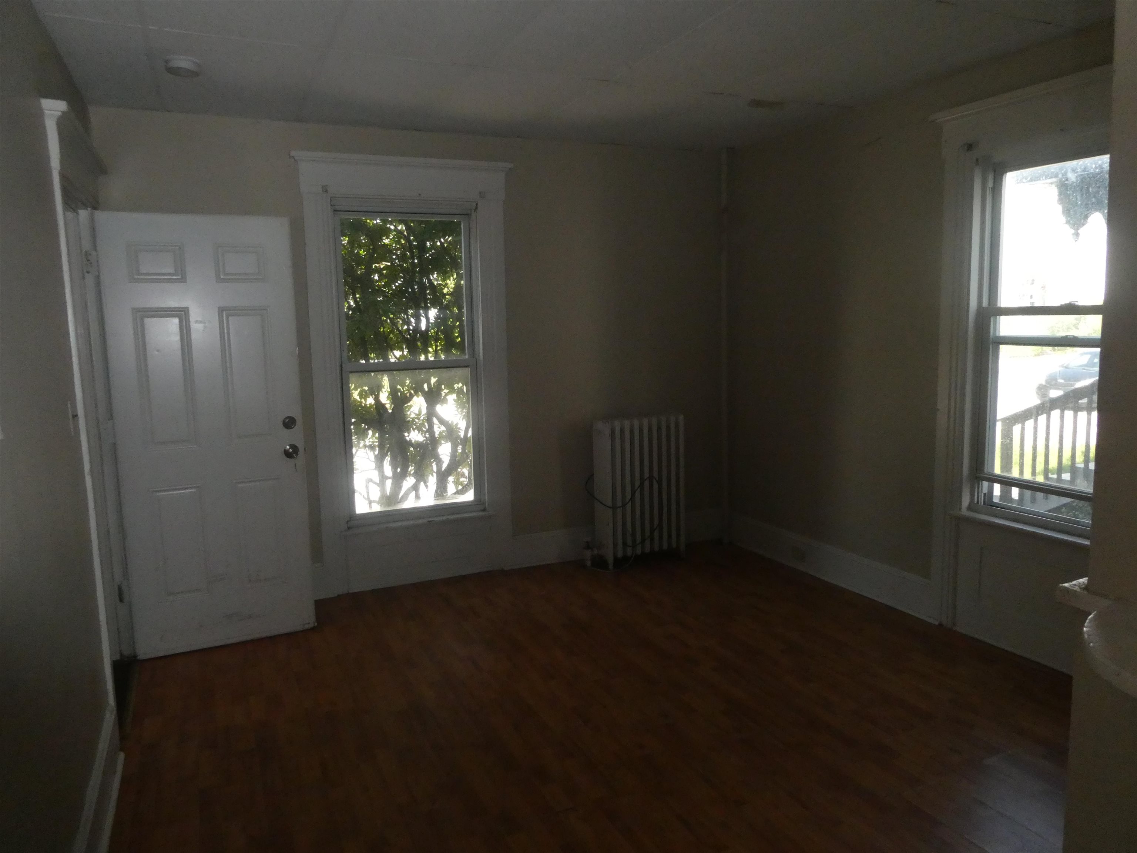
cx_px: 568
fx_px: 788
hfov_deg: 71.6
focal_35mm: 24
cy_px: 426
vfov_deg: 56.8
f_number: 3.3
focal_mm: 4.3
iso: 800
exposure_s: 1/500
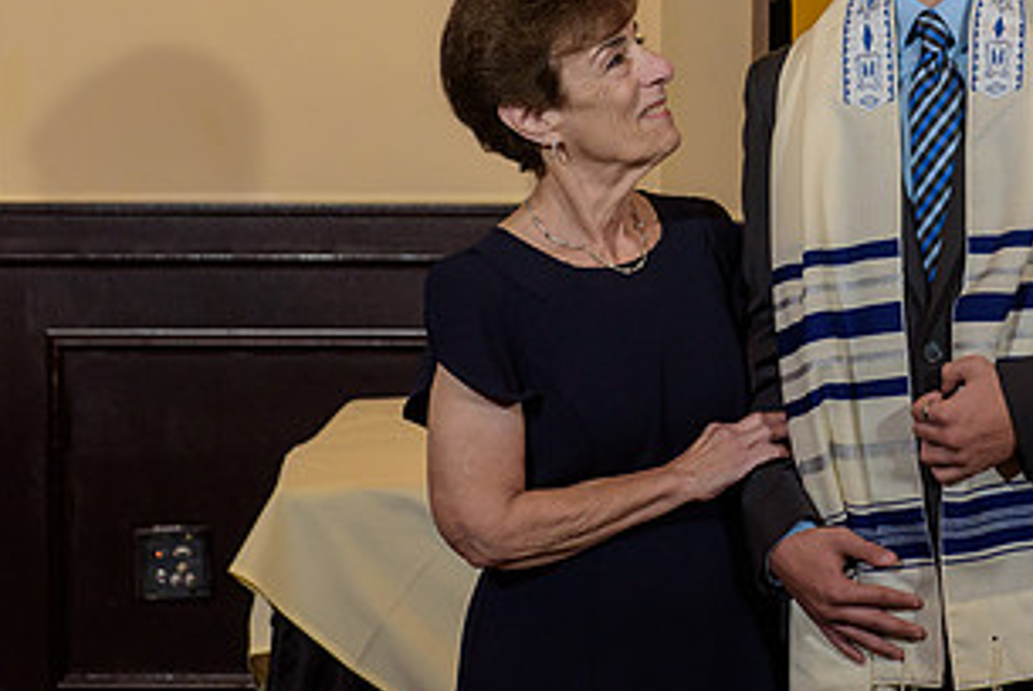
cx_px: 884
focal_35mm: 133
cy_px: 151
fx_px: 3820
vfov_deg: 10.3
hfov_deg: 15.3
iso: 1000
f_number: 5
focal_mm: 70
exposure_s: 1/125
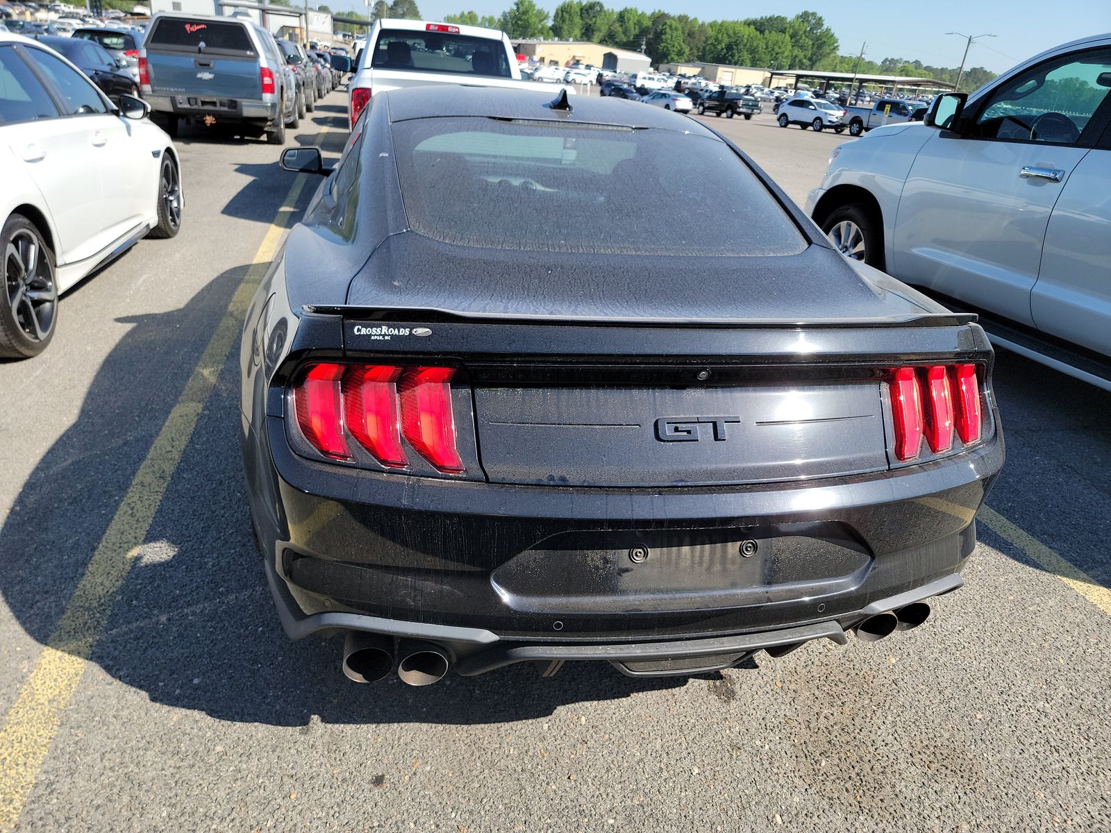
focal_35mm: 24
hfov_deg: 71.6
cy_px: 416
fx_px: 770
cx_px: 556
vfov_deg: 56.8
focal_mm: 6.7
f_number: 1.8
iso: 50
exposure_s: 1/583
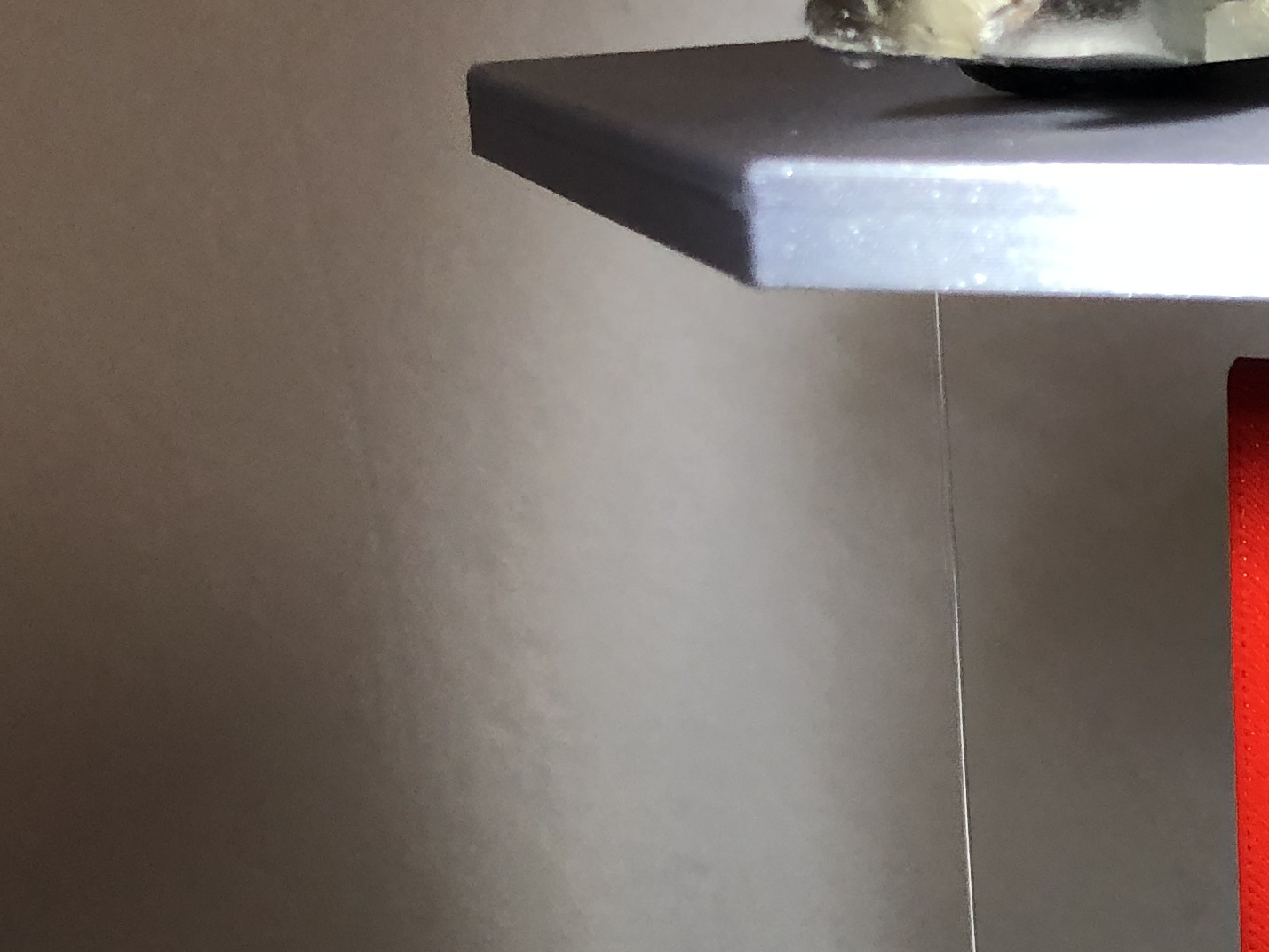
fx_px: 2896
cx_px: 1470
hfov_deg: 22.9
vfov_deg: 18.4
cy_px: 833
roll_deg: +0.4
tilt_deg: -21.1
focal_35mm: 79
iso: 32
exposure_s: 1/30
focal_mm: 4
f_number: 1.8
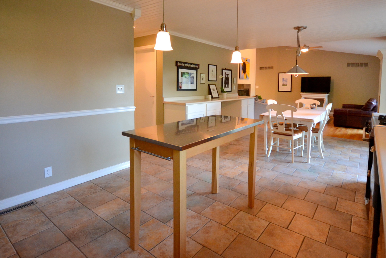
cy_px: 100
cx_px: 212
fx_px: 204
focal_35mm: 19
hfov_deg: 86.6
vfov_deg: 63.8
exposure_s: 1/60
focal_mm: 10
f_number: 4
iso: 1400
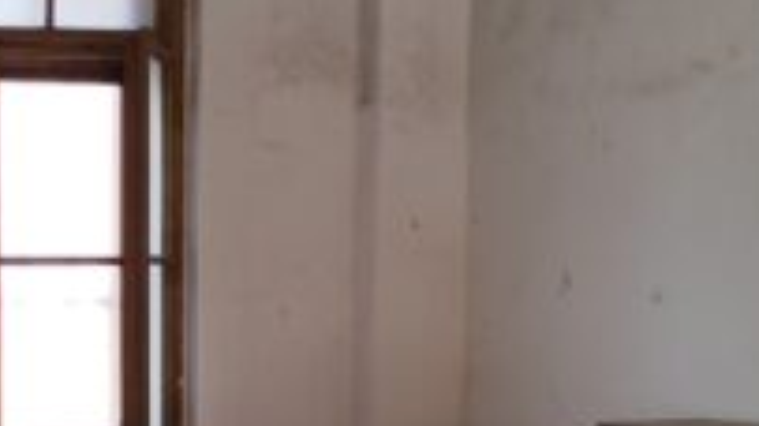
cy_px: 523
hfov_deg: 22.0
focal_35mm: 95
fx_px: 1911
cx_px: 93
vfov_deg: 12.4
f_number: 1.65
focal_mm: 6.19
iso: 125
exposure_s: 1/100
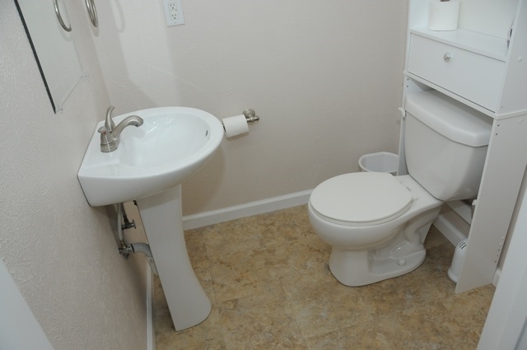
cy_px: 175
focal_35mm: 27
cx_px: 264
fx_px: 395
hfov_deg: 67.4
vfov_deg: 47.8
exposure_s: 1/60
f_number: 6.3
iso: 800
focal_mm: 18
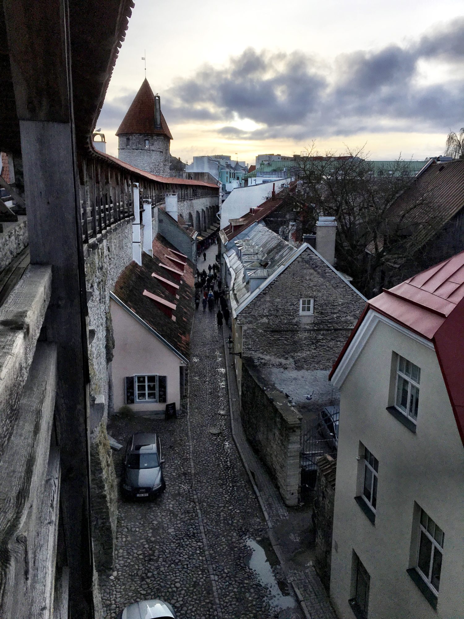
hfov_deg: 48.2
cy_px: 310
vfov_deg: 61.7
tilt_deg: -13.5
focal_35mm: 29
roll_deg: -0.7
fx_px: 518
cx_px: 232
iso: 25
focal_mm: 4.15
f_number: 2.2
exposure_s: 1/1603
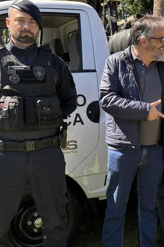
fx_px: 431
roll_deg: -1.4
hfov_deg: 20.2
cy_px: 121
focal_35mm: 63
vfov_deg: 31.9
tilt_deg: -6.0
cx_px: 197
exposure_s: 1/894
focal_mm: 5.96
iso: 50
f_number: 1.6
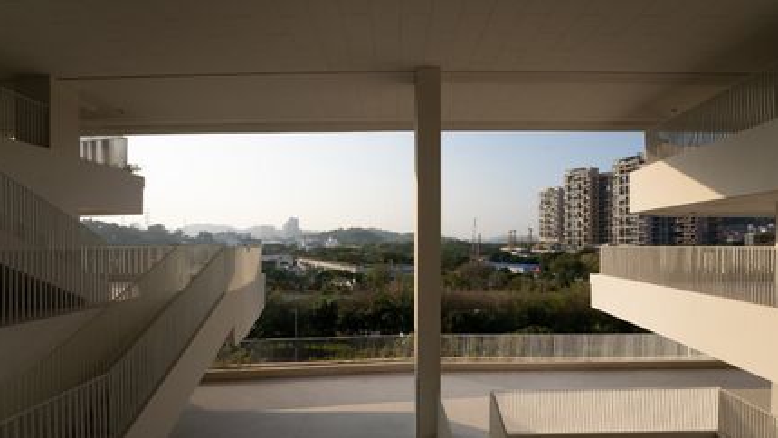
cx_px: 389
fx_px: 309
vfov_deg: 70.2
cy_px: 249
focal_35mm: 15
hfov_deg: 103.0
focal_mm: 14
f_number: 20
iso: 320
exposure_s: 1/100
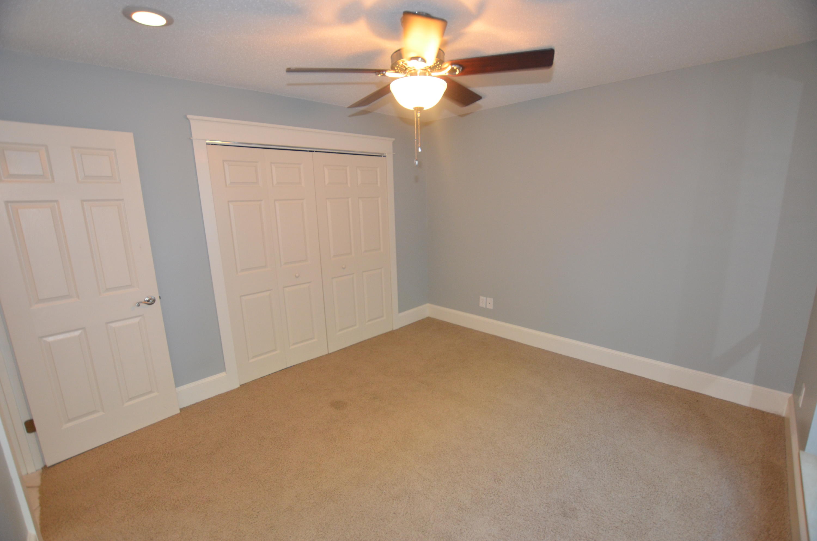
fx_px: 391
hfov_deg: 92.6
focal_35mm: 17
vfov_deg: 69.4
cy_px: 270
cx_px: 408
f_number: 4
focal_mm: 11.5
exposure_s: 1/60
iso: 800
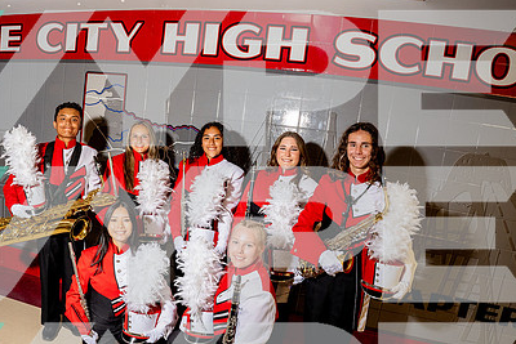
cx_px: 203
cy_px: 235
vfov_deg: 44.2
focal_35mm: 29
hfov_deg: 63.0
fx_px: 416
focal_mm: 20
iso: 2000
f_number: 7.1
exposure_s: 1/250
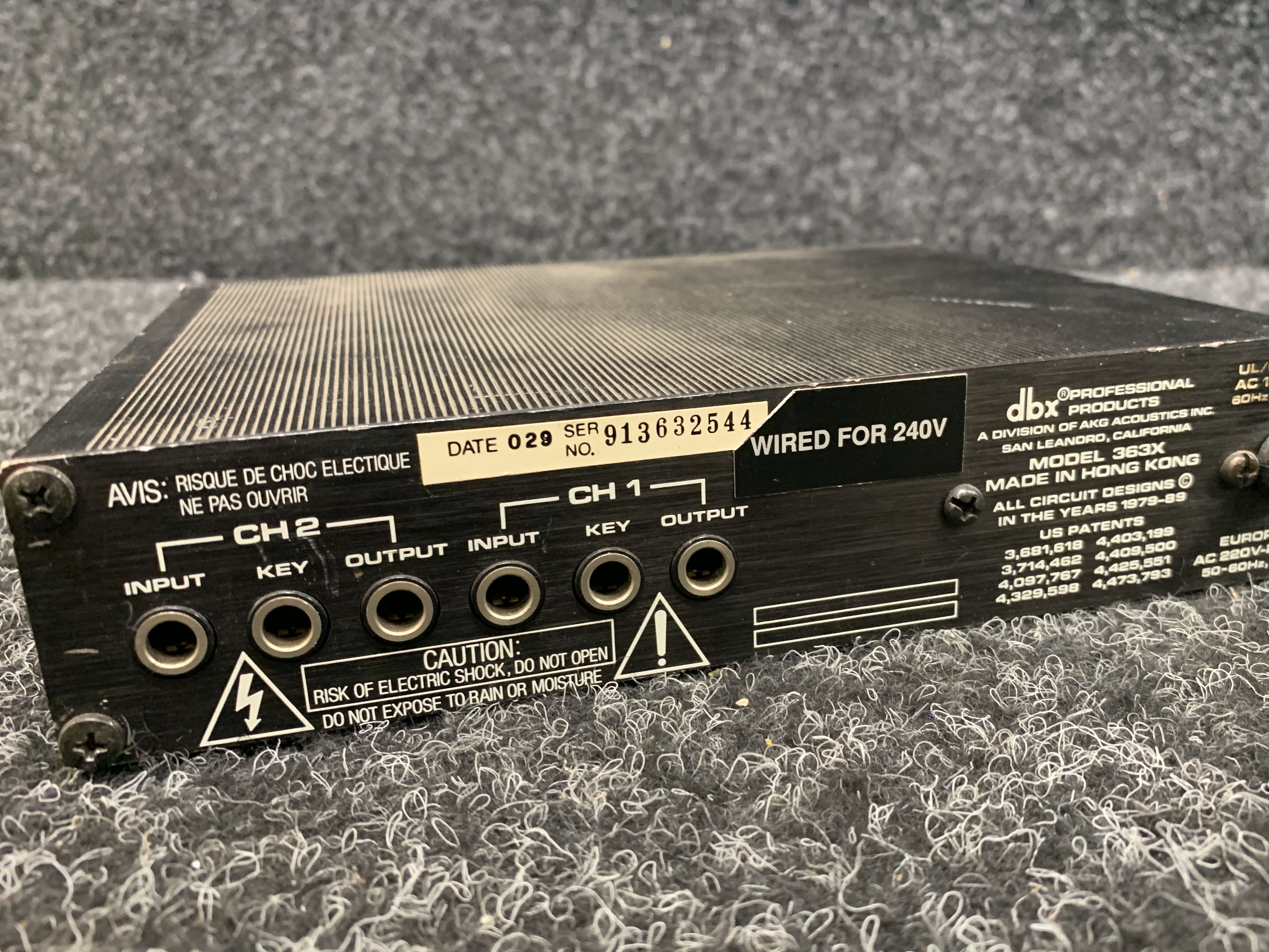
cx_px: 702
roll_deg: +2.6
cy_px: 494
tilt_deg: -16.7
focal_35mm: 30
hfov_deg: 59.8
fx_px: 1100
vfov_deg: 46.8
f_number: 1.8
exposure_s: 1/56
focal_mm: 4.25
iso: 400
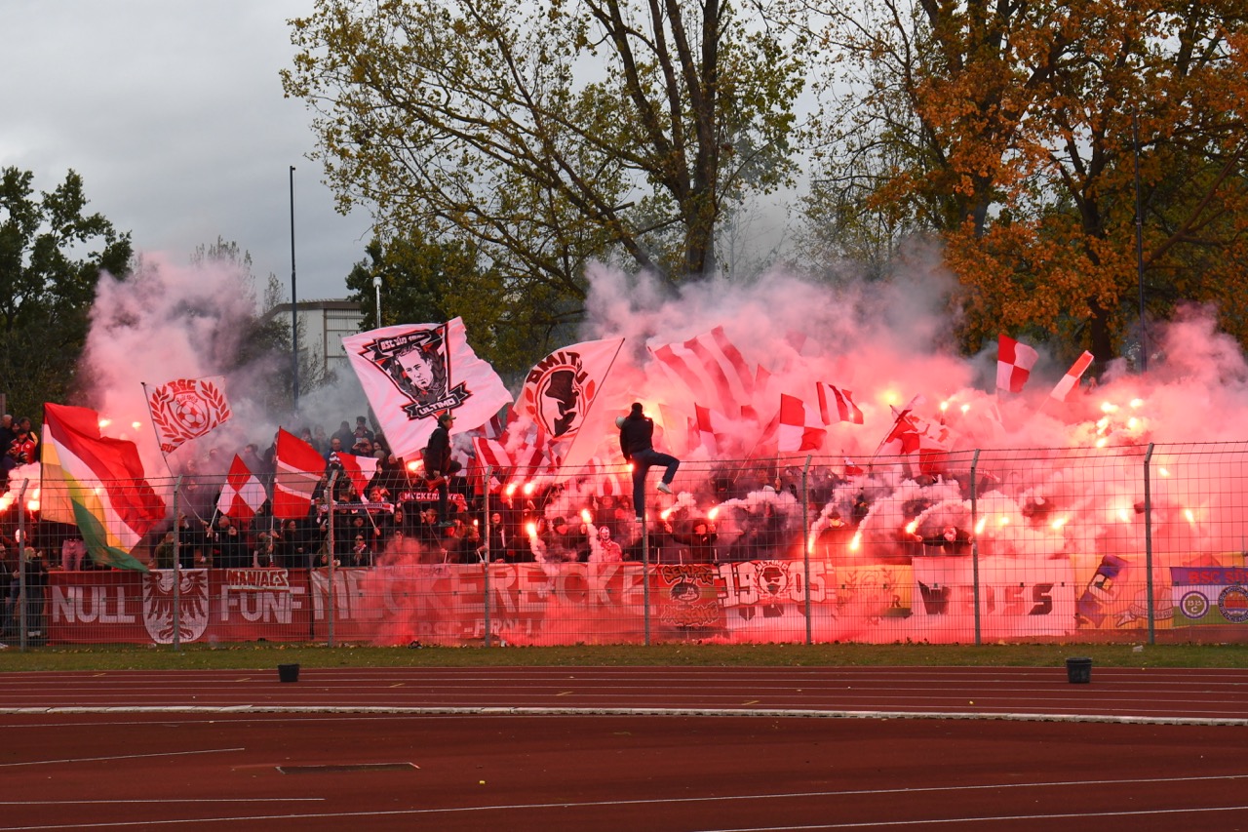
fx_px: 2599
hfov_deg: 27.0
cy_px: 416
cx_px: 624
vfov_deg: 18.2
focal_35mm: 75
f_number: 8
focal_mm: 50
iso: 640
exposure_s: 1/640
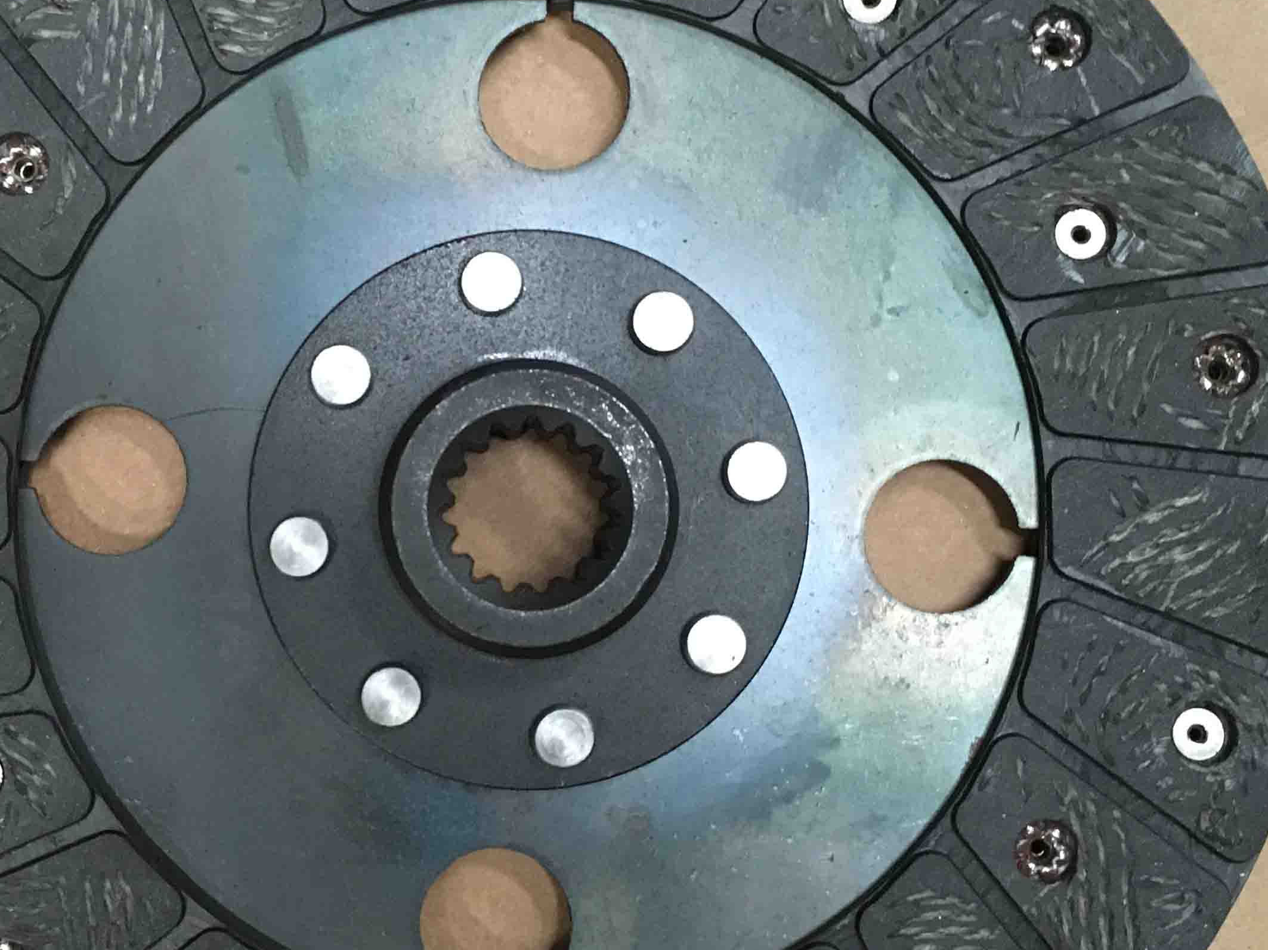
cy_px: 488
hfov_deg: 34.7
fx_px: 2014
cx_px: 463
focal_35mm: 55
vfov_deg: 26.6
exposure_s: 1/17
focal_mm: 4.15
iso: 250
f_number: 2.2
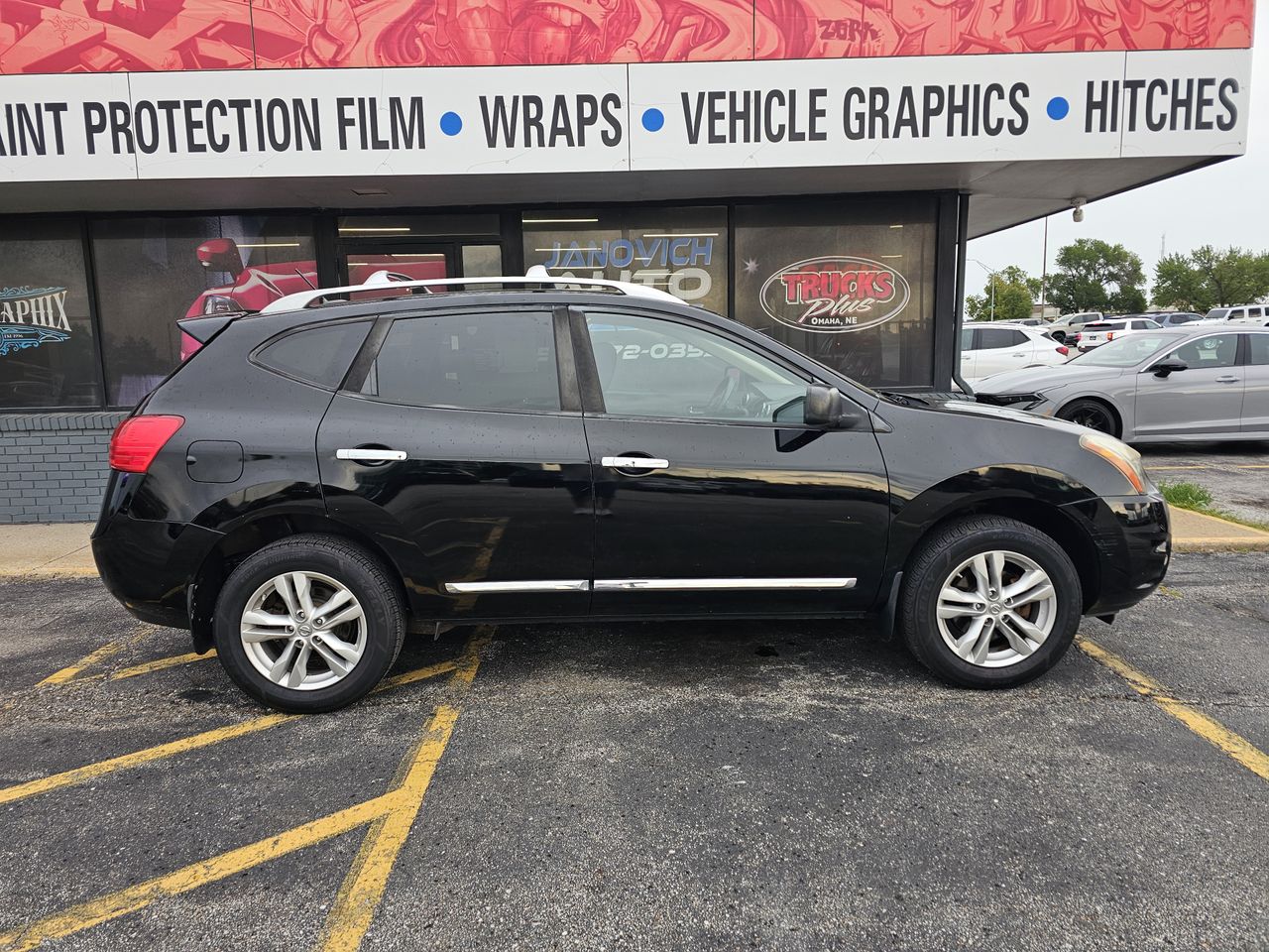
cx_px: 634
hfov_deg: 73.9
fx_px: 843
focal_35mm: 23
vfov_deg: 58.9
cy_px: 476
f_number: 1.7
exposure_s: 1/180
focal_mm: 6.3
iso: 40
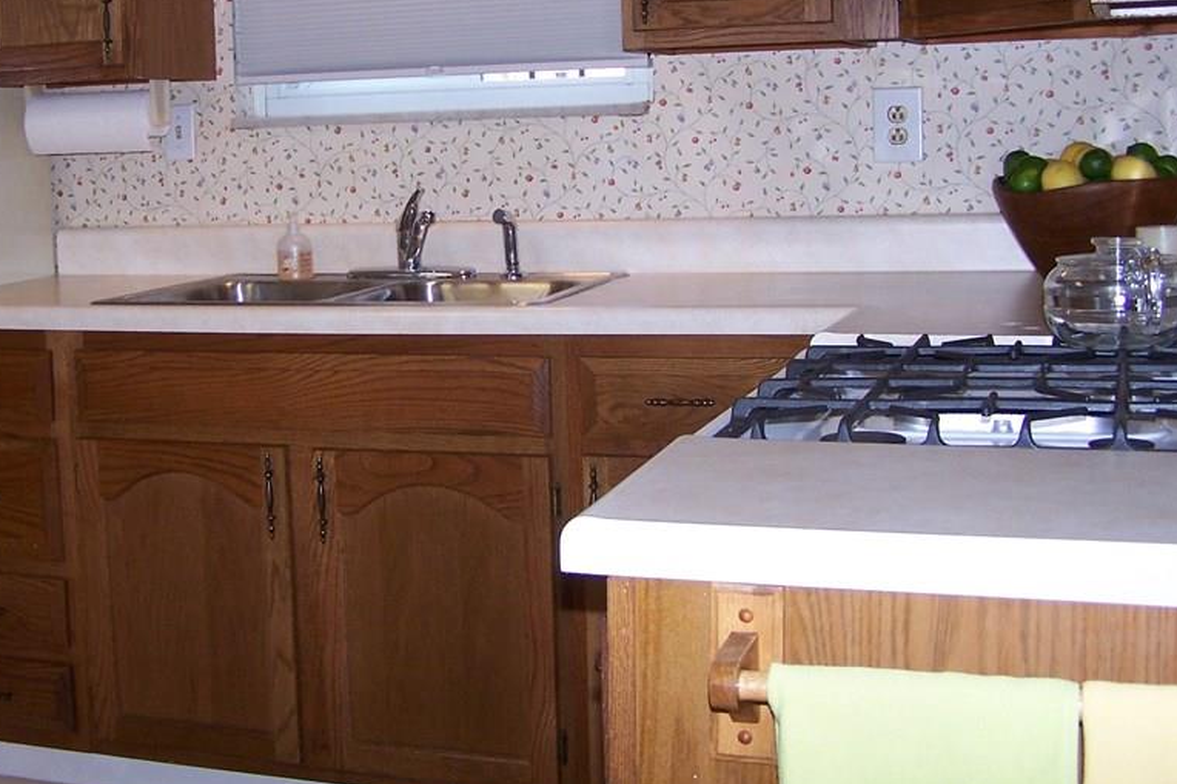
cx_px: 421
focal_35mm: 53
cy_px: 260
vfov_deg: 25.4
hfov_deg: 37.2
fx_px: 1732
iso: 140
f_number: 2.8
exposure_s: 1/60
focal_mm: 6.3
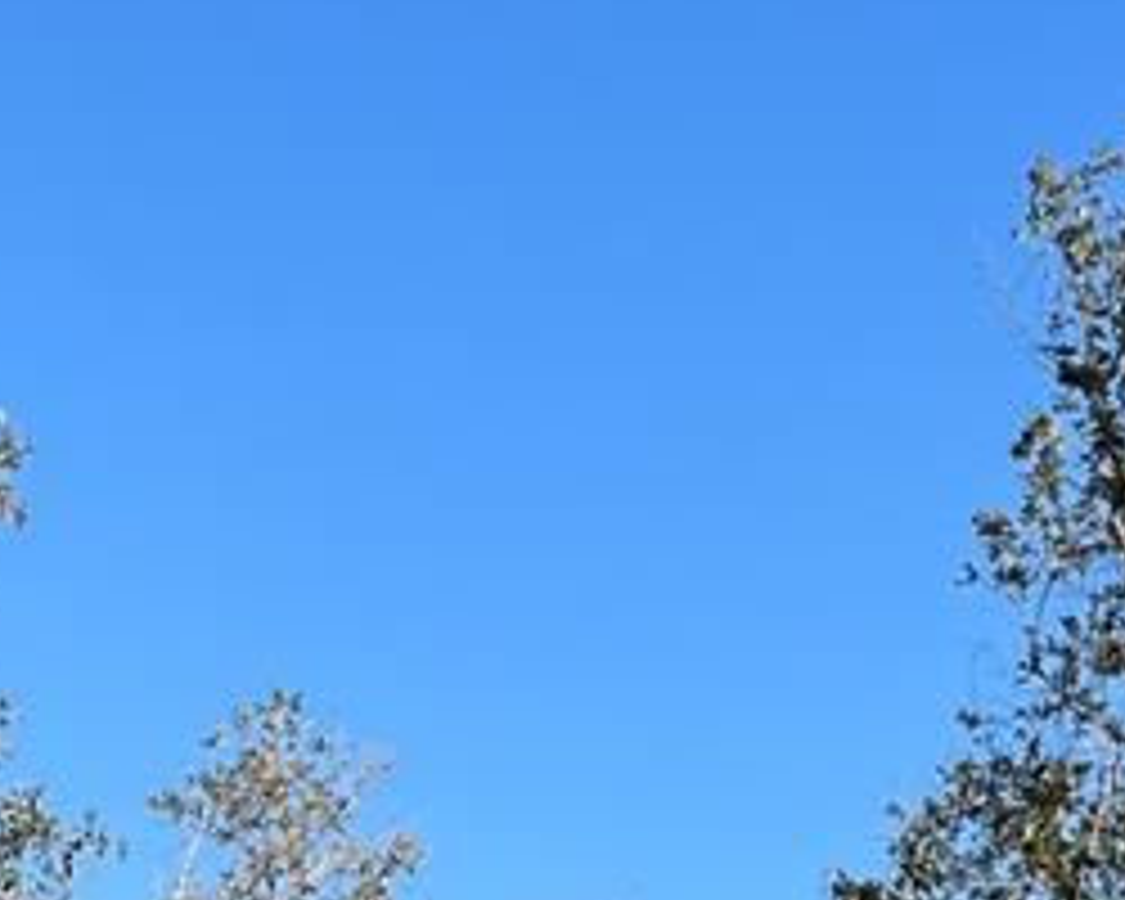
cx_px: 288
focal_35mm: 104
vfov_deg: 13.5
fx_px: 3463
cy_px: 1552
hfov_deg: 18.3
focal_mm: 5.1
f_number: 1.6
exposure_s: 1/1802
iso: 50
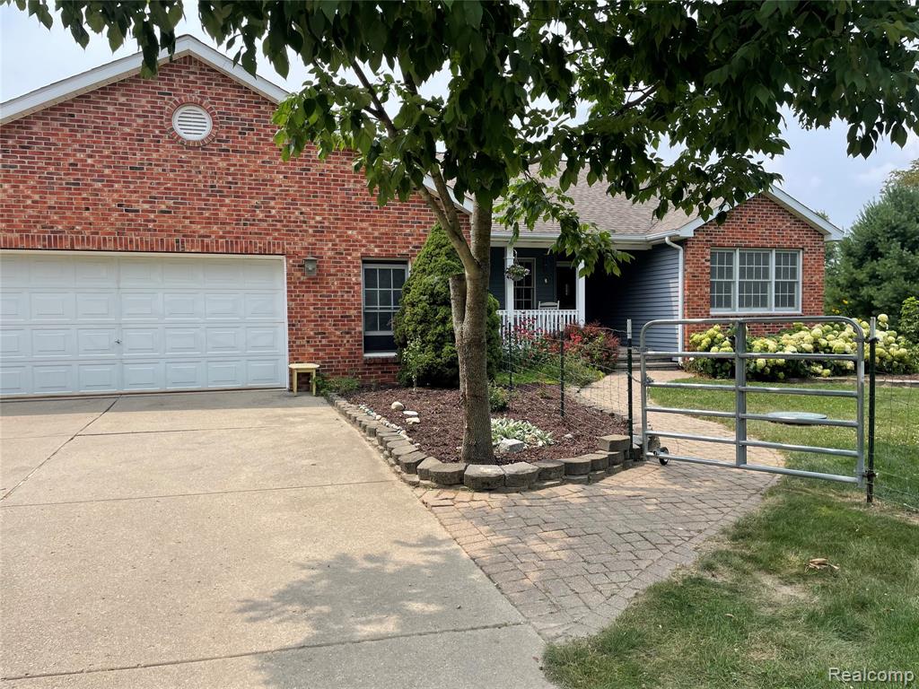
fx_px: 690
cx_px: 460
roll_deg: +0.5
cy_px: 344
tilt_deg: -3.3
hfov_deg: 67.3
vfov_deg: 53.1
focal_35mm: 26
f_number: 1.6
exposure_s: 1/1825
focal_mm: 4.2
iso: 32
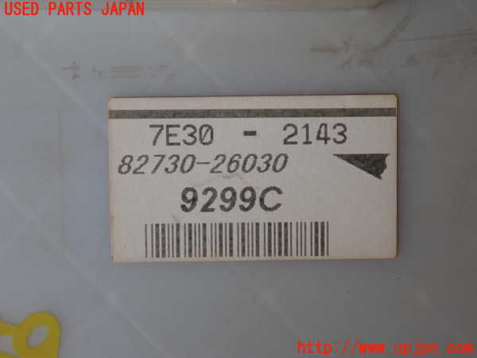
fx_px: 799
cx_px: 238
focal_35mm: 58
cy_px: 179
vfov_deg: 25.2
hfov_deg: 33.2
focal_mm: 10.35
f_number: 3.5
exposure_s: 1/80
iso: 200
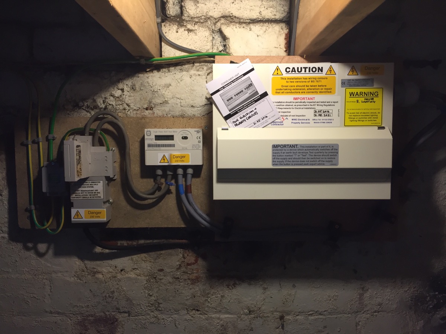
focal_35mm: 29
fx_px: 374
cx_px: 223
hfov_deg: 61.7
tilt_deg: -3.4
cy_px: 167
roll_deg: +0.4
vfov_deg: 48.2
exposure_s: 1/33
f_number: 2.2
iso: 80
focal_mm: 4.15
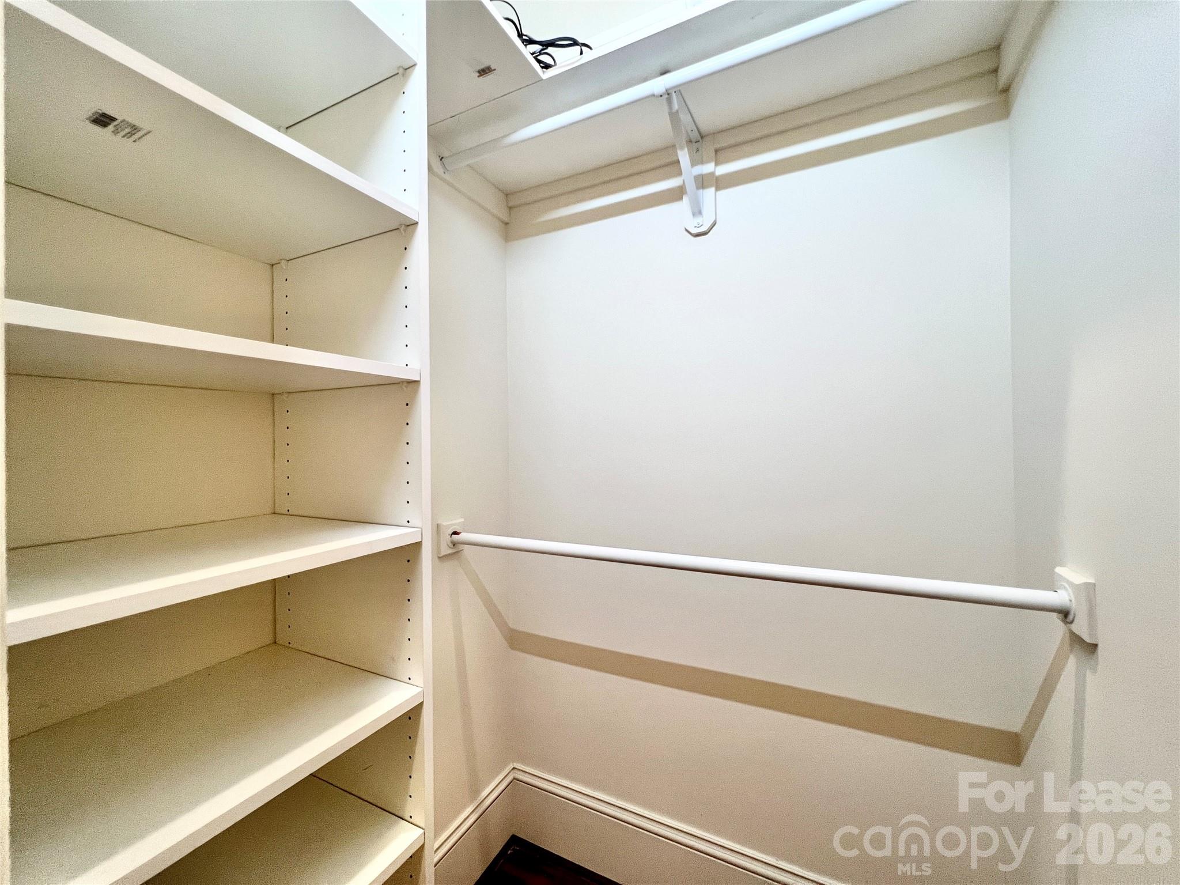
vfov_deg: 89.9
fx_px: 443
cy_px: 442
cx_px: 590
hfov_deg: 106.2
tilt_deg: -0.6
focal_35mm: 13
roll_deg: +0.8
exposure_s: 1/120
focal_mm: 1.57
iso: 200
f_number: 1.8
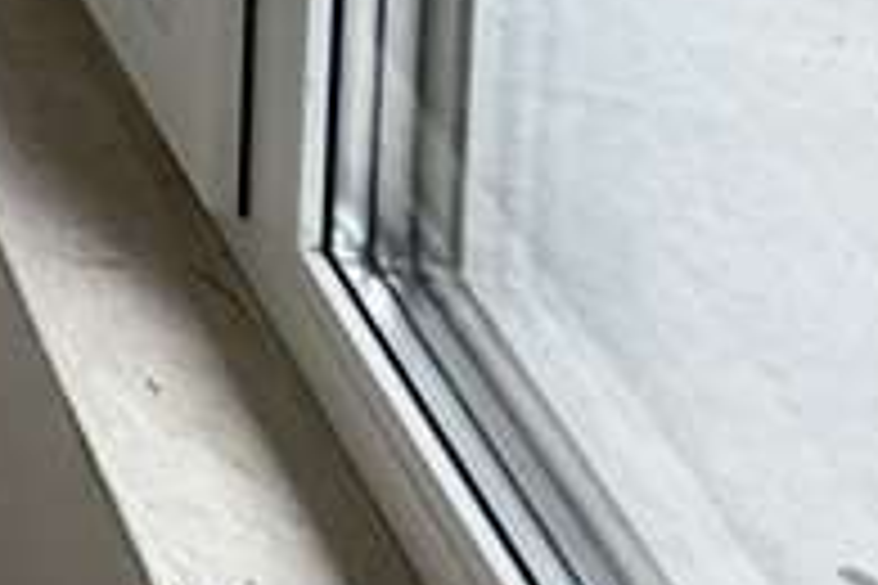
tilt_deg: -1.7
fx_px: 2731
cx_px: -1801
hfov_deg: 11.0
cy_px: -1573
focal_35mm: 112
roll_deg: +0.1
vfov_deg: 8.4
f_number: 2.2
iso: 64
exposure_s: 1/121
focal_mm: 2.22
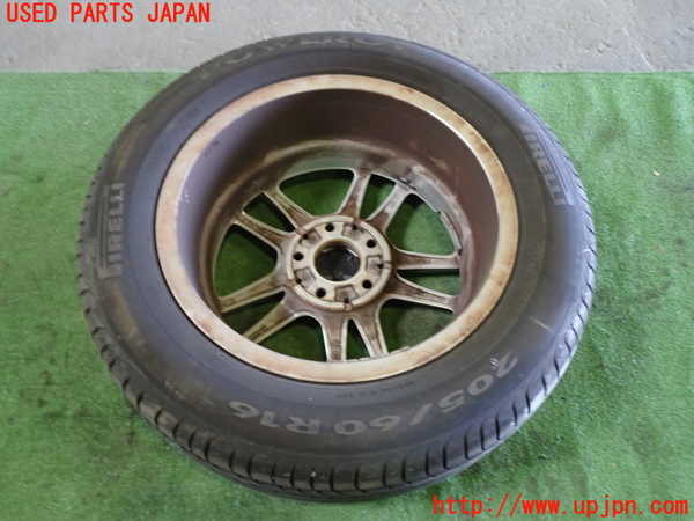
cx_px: 347
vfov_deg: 46.8
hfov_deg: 60.0
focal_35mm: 30
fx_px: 601
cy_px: 260
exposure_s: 1/30
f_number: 2.3
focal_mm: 5.4
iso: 500
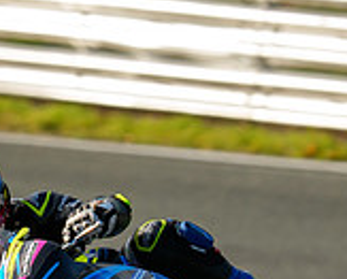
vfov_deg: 1.0
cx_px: 75
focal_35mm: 1619
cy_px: 229
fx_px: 16657
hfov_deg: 1.2
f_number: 5.6
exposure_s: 1/640
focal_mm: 400
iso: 125
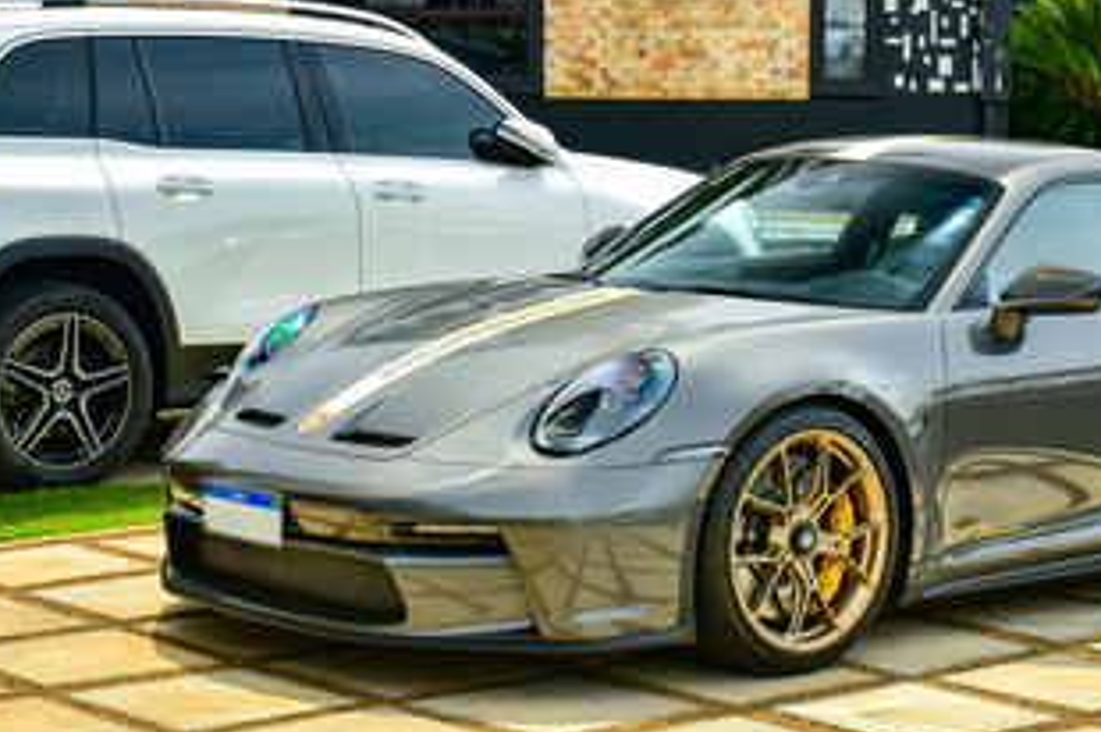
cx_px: 732
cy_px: 176
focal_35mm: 92
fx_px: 2811
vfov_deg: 14.8
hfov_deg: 22.1
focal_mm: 38
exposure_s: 1/100
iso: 100
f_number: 9
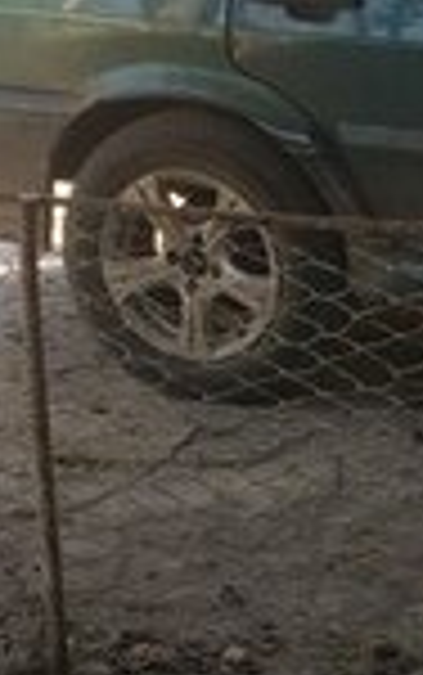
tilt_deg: -15.6
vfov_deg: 15.5
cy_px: 389
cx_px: 972
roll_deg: -2.9
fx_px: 2485
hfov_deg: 8.9
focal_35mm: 135
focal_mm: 4.15
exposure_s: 1/100
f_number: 2.2
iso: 32
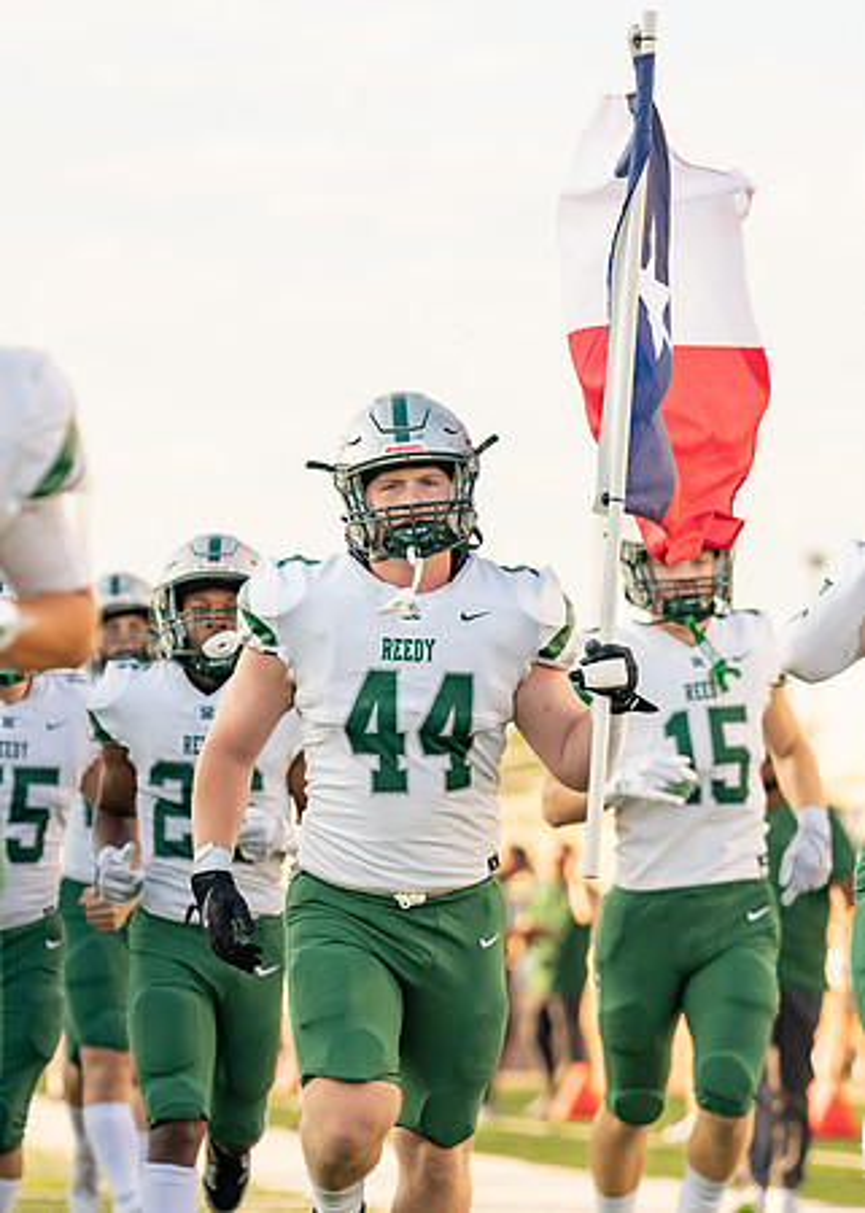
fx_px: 9740
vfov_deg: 7.1
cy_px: 690
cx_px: 710
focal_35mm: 283
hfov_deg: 5.1
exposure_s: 1/1600
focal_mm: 165
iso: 400
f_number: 4
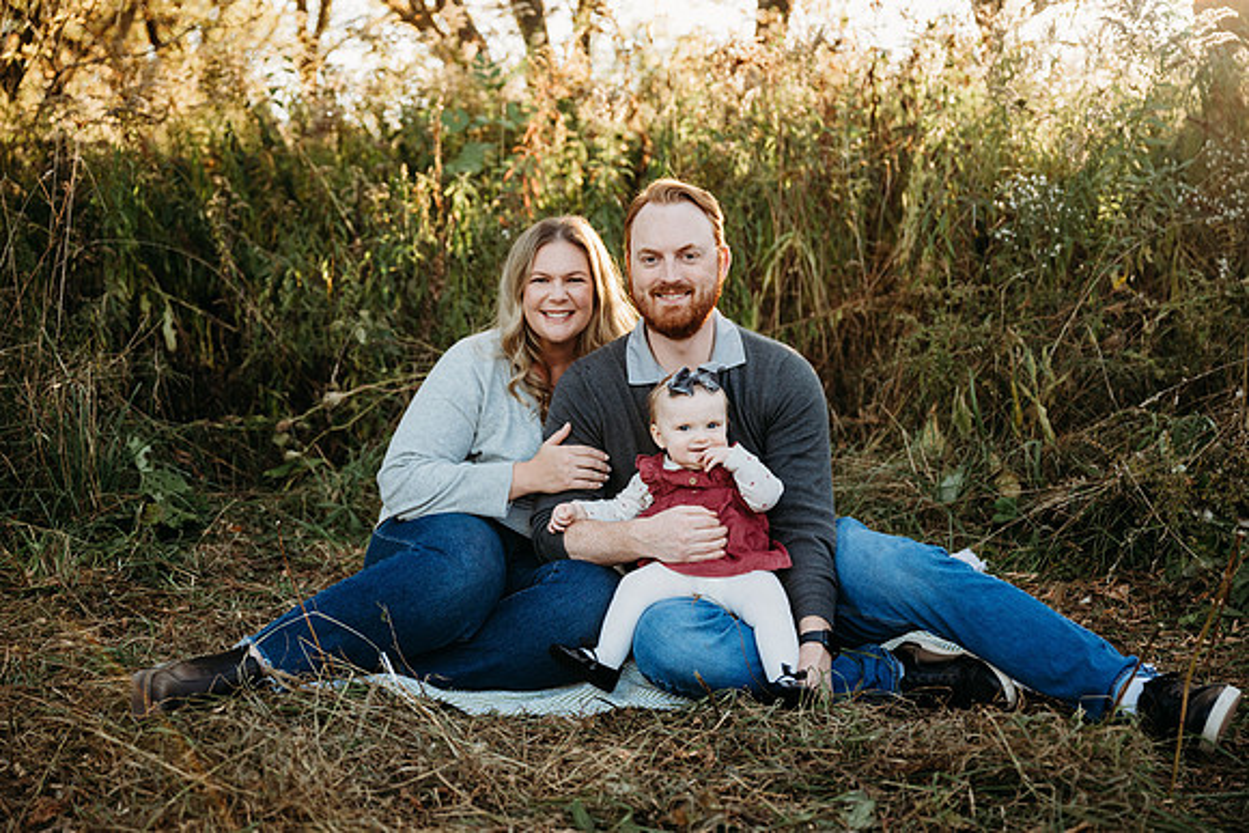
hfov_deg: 42.7
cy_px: 416
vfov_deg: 29.3
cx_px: 624
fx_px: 1596
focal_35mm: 46
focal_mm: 46
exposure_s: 1/800
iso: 640
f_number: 2.8
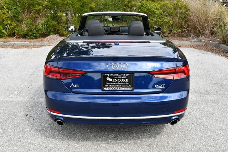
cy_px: 76
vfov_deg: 36.9
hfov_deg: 53.1
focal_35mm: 36
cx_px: 114
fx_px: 228
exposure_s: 1/250
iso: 200
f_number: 8
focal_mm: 18
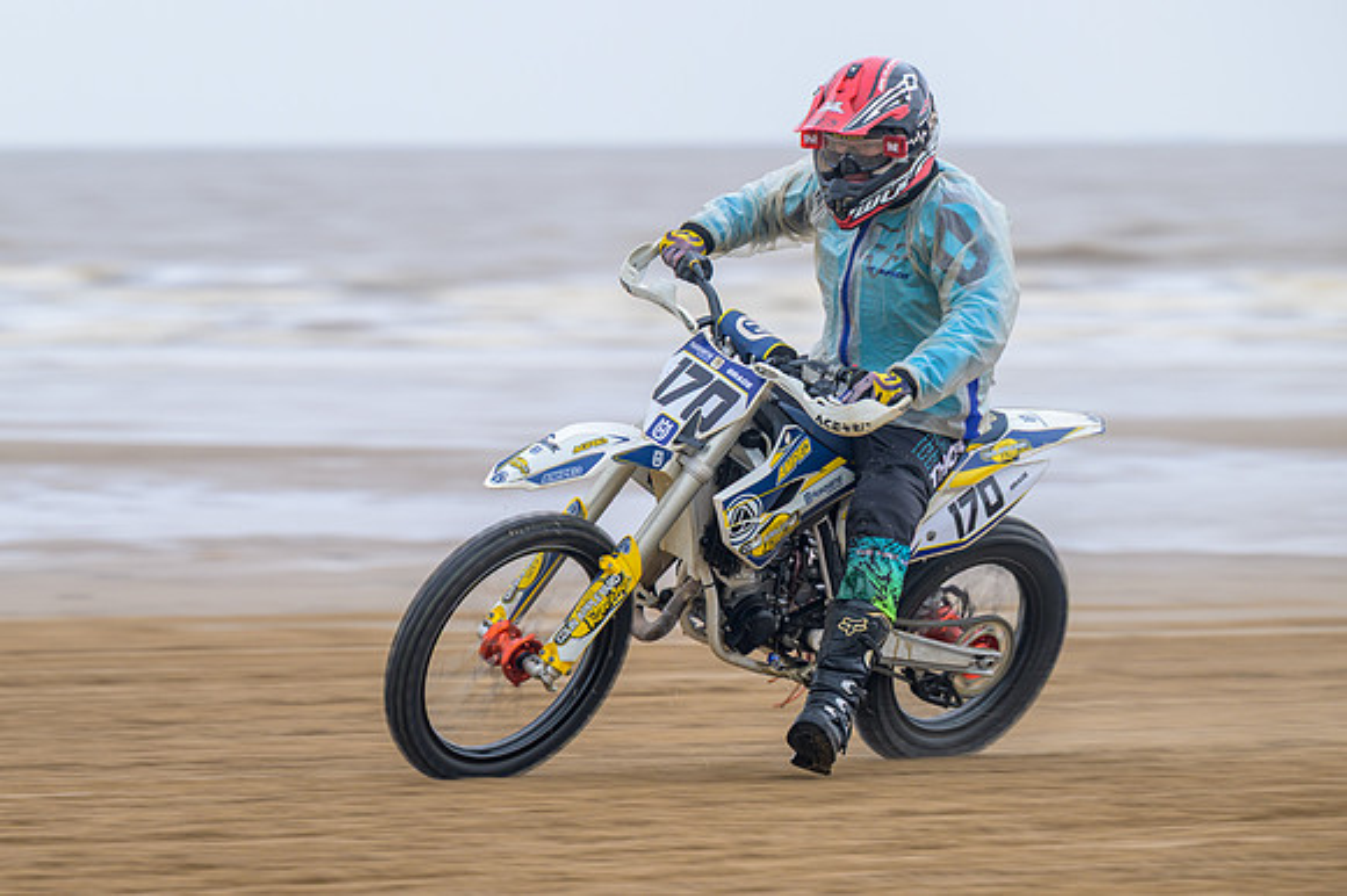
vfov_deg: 5.7
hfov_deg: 8.6
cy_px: 448
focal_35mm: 240
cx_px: 674
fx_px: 8975
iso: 72
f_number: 4
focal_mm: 160
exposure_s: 1/160
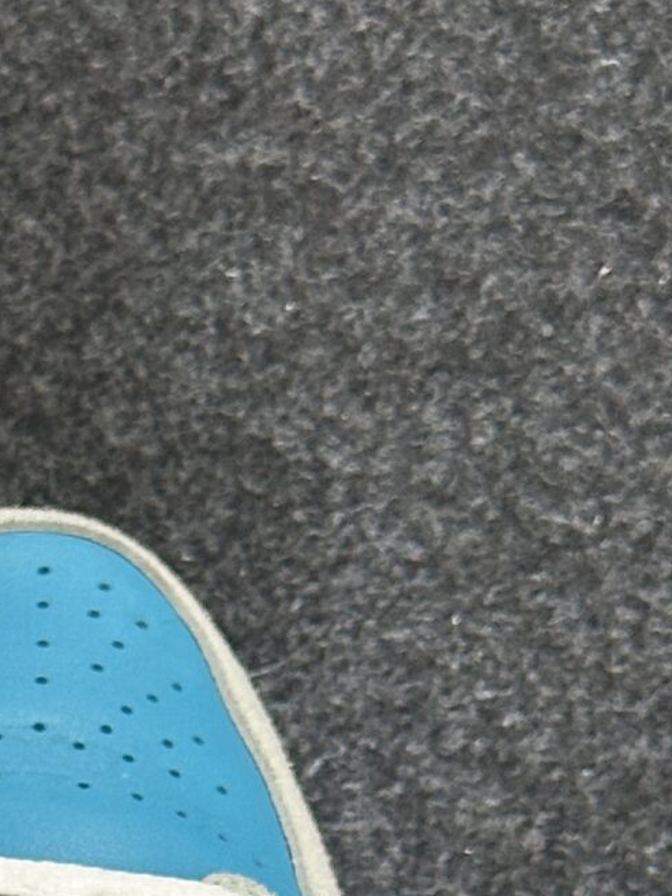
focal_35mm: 187
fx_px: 4839
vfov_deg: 10.2
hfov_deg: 7.8
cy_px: 1365
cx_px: -379
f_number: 1.78
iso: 160
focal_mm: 6.86
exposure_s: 1/50
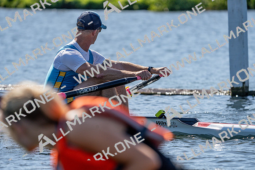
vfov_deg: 4.0
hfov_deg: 5.9
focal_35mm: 347
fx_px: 2458
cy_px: 85
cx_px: 128
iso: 250
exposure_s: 1/2000
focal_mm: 347
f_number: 6.3
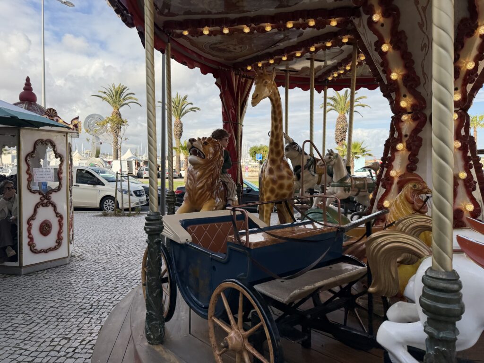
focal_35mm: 24
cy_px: 182
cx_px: 242
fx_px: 336
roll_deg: +0.5
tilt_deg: -2.4
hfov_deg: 71.6
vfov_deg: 56.8
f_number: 1.78
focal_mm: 6.76
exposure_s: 1/2299
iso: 80
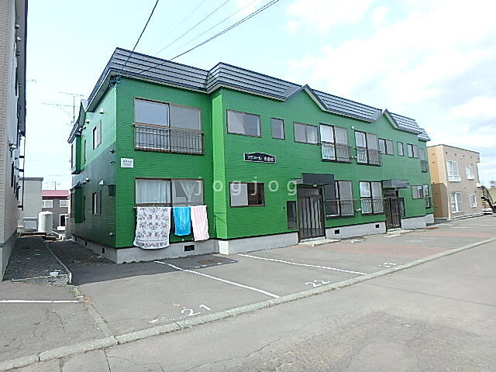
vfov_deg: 63.4
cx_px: 248
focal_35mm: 21
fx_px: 301
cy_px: 186
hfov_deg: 79.0
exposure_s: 1/640
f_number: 3.5
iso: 125
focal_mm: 3.7
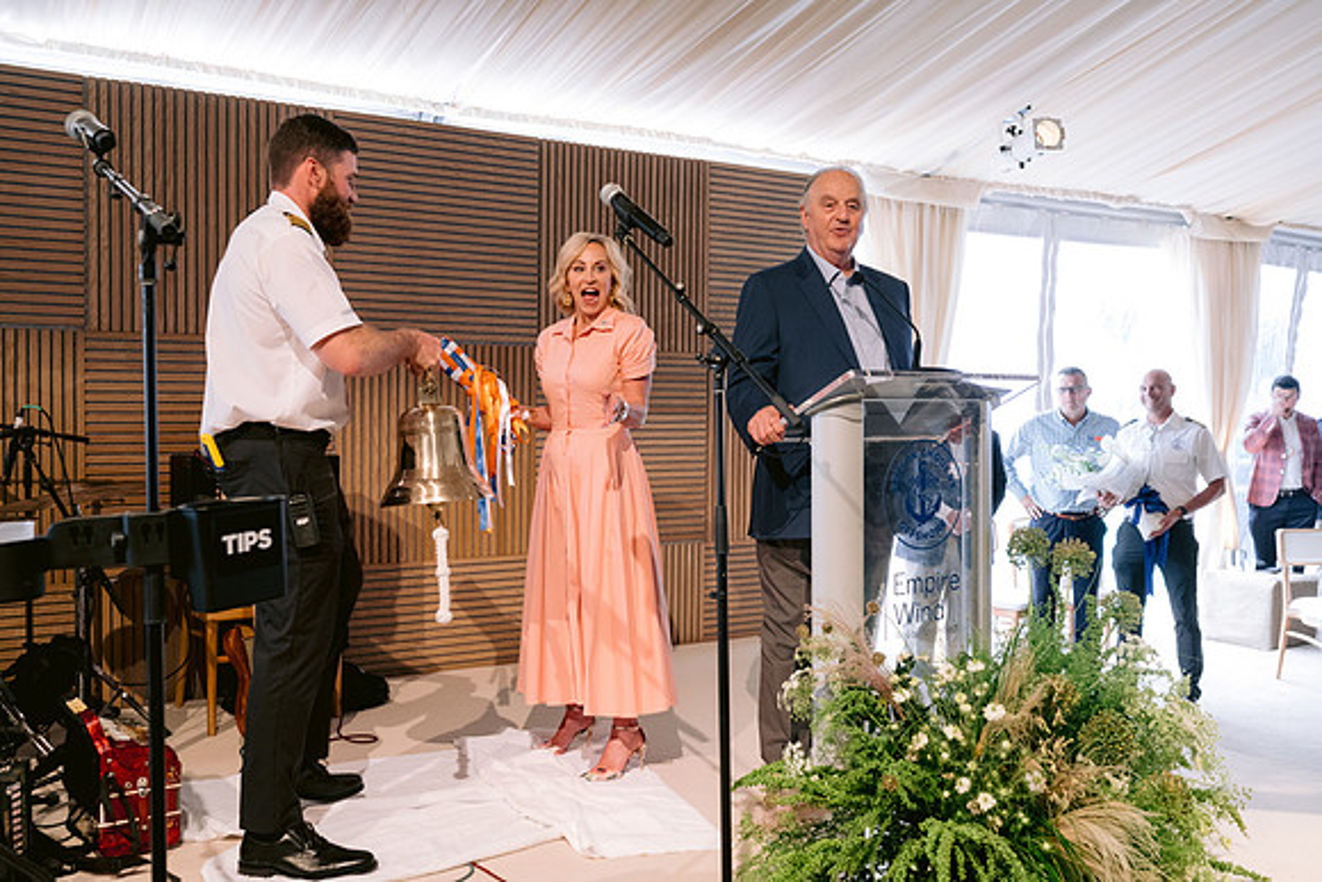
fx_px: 1286
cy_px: 441
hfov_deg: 54.4
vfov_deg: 37.9
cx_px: 661
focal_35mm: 35
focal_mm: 35
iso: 1250
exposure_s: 1/60
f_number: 5.6
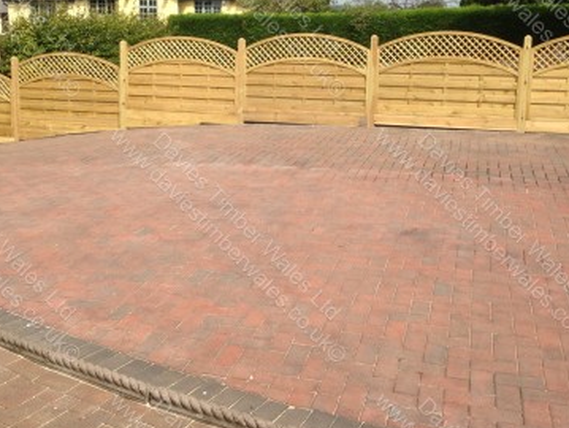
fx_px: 773
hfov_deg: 40.3
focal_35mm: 47
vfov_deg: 30.7
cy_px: 143
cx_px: 246
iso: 50
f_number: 2.4
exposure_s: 1/1642
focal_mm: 4.13
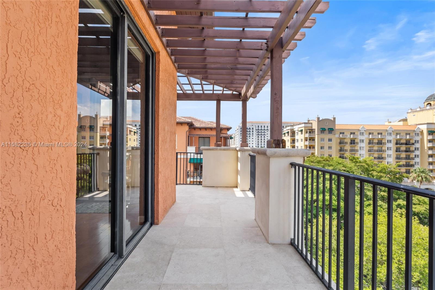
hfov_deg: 96.7
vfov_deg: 73.7
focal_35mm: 16
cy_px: 145
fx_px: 193
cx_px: 218
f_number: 9
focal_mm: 16
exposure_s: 1/50
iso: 250
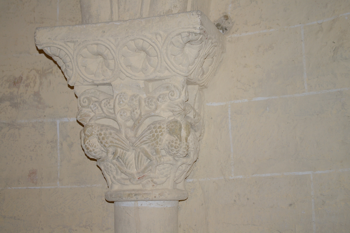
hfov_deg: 31.2
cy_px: 116
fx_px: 627
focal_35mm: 64
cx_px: 175
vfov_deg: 21.0
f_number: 4.5
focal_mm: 43
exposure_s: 1/125
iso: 400
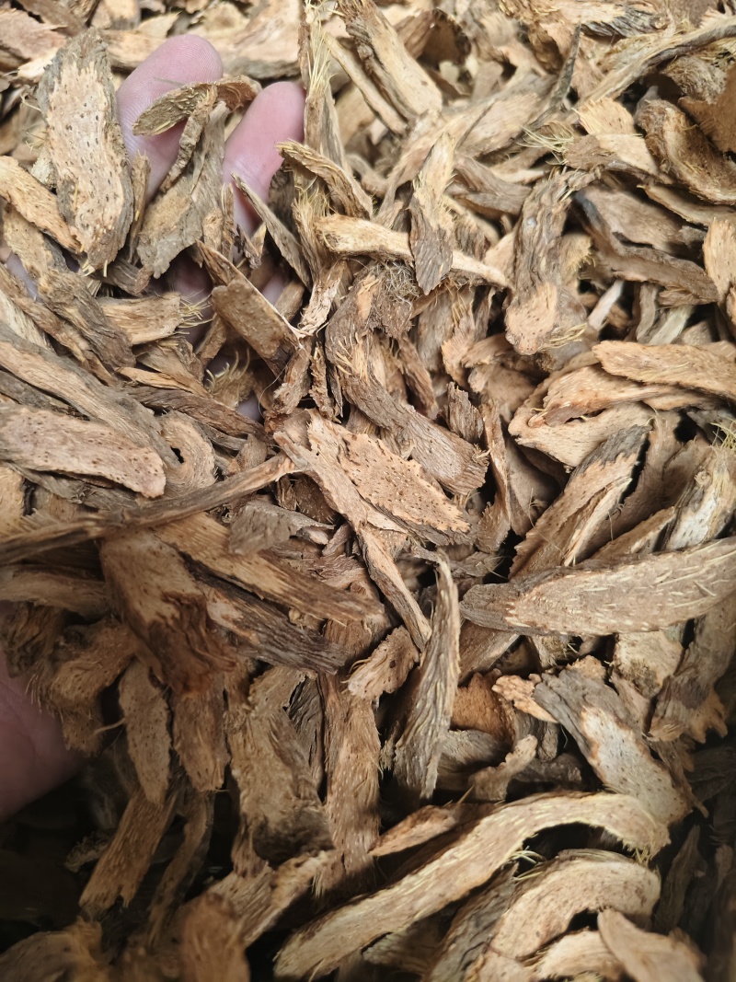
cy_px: 491
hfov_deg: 58.9
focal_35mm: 23
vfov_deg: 73.9
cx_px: 368
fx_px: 652
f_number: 1.88
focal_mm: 5.56
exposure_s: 1/255
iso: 3543
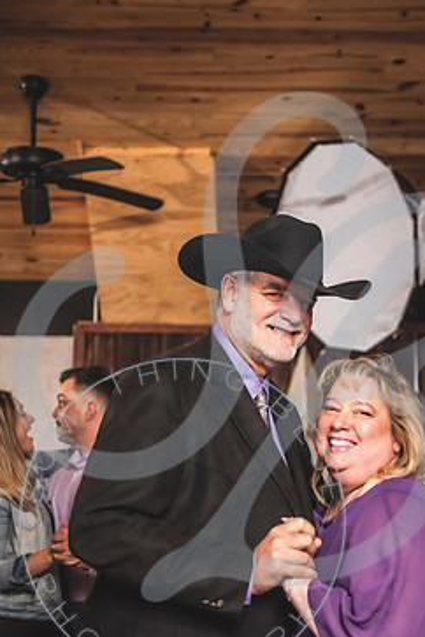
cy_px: 388
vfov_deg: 32.3
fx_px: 1098
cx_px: 262
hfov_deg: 21.9
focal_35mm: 62
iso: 500
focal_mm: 50
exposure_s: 1/160
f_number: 2.8
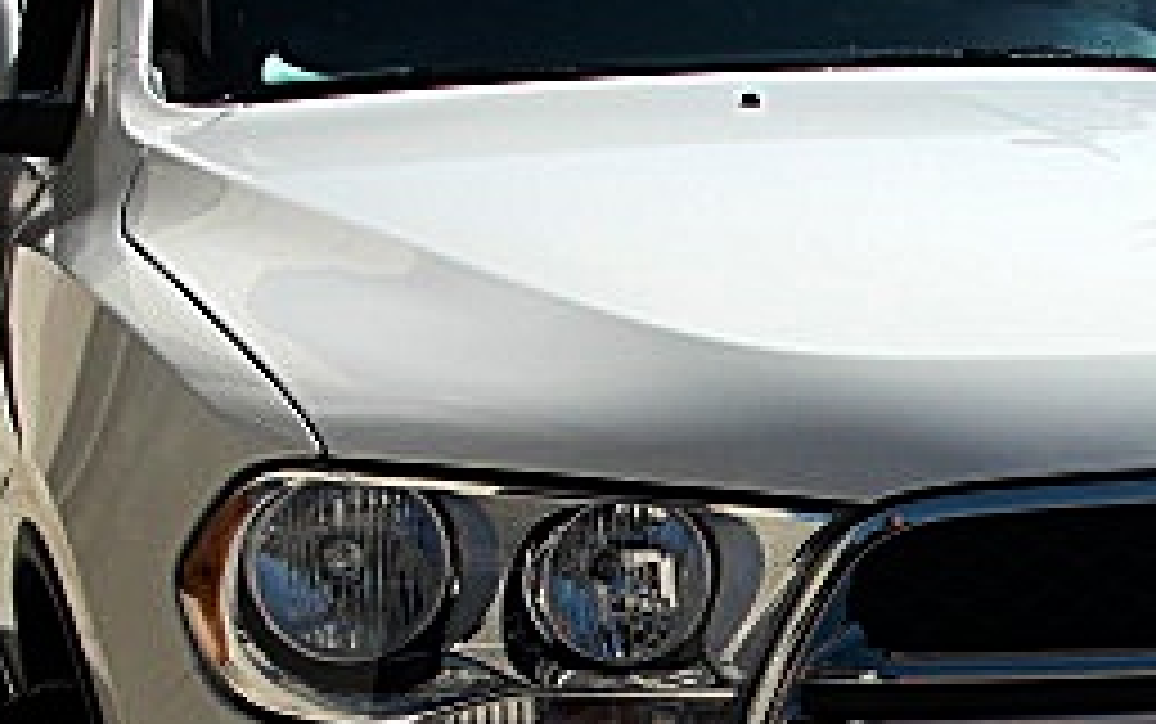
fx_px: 2995
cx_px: 1012
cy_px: 720
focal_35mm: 95
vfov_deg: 13.6
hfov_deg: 21.4
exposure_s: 1/160
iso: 50
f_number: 7.9
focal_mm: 6.3
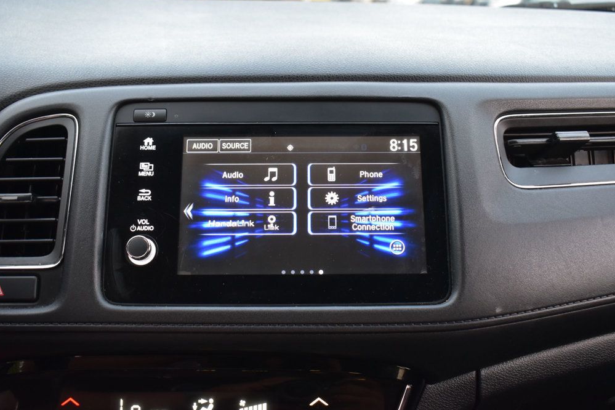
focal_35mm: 42
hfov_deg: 46.9
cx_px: 311
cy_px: 206
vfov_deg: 32.2
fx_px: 709
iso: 1000
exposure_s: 1/15
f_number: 6.3
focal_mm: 27
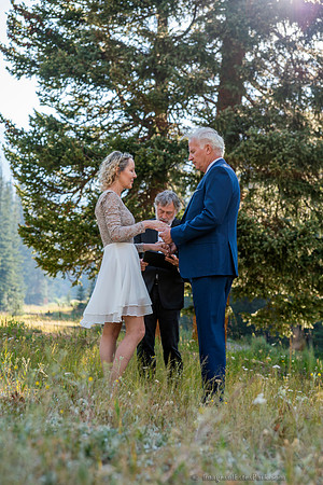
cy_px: 242
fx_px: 942
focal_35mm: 70
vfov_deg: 28.8
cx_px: 162
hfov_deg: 19.5
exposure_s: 1/320
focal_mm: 70
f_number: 4
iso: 200
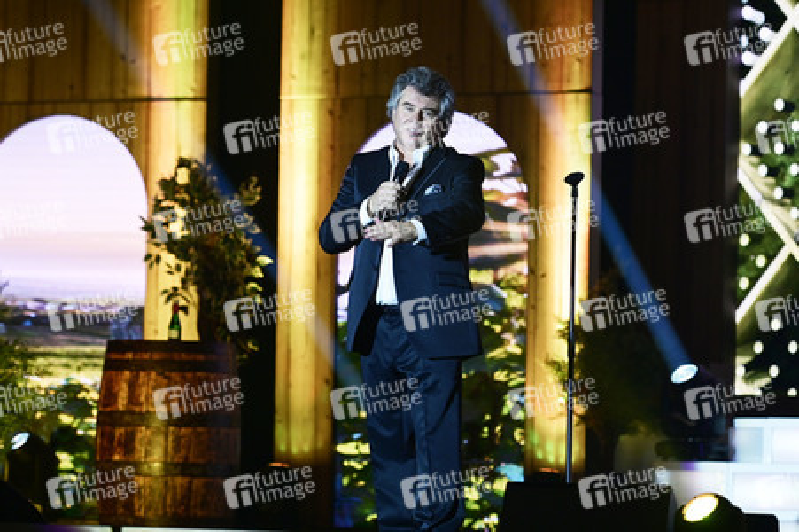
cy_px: 266
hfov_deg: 15.2
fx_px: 2994
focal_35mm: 135
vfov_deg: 10.1
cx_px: 400
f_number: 2.8
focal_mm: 135
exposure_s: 1/250
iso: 800
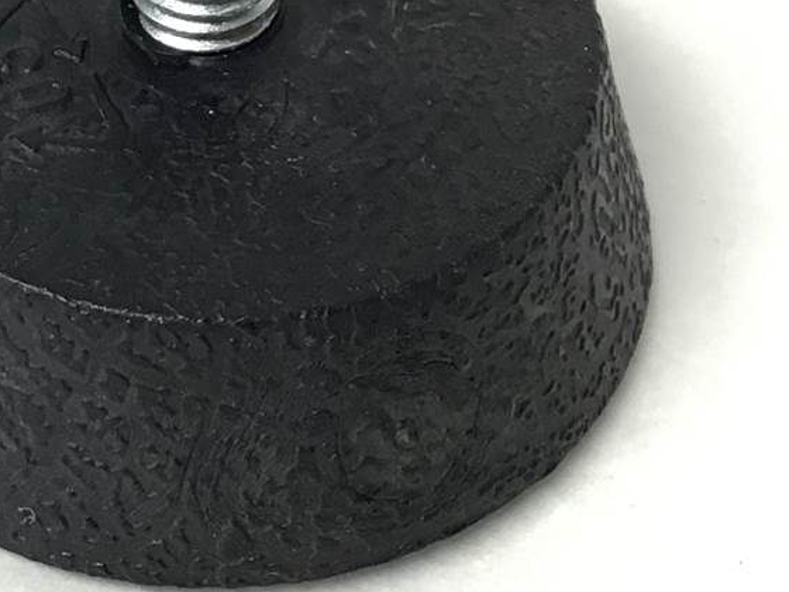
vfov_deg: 13.0
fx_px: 2553
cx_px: 23
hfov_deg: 17.2
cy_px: -37
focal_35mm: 112
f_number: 2.4
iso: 64
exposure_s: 1/33
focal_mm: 3.3
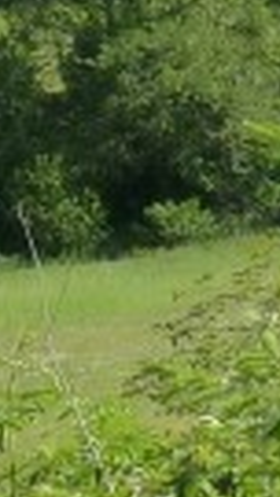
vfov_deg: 5.9
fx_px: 4590
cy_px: -751
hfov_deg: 3.4
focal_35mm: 348
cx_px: 763
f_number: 4
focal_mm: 6.9
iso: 125
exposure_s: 1/400
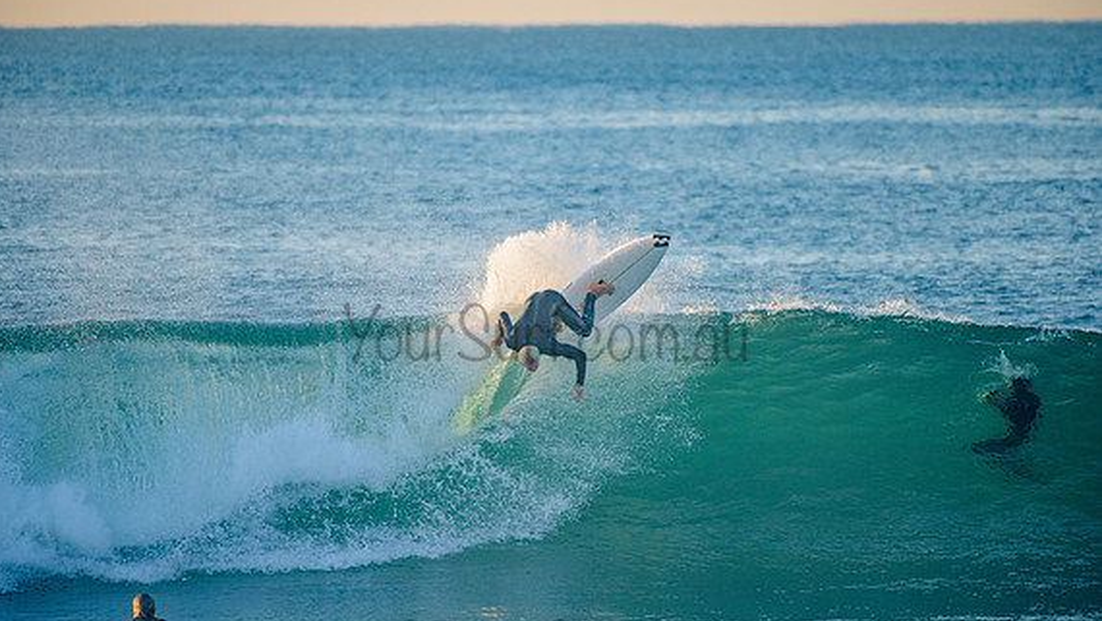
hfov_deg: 4.1
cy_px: 316
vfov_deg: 2.3
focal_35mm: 533
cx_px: 543
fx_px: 15579
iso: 640
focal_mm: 500
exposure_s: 1/1250
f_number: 5.6
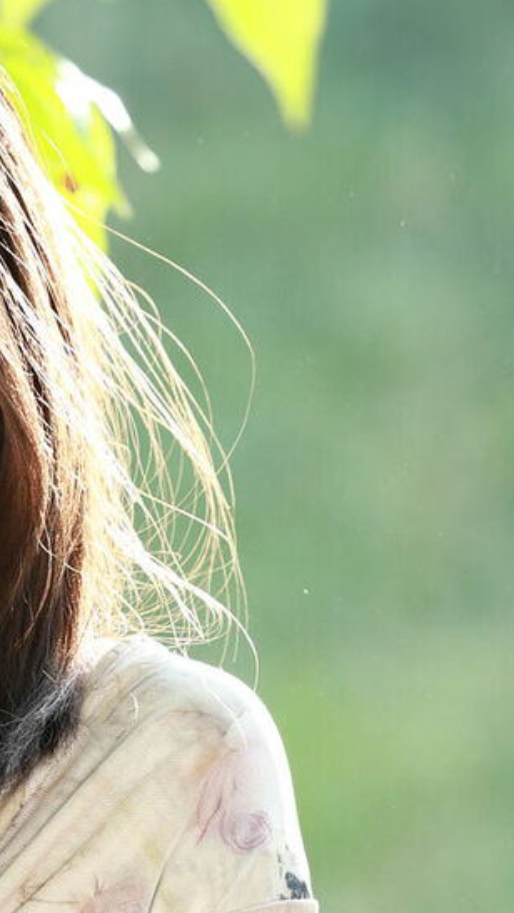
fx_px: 10290
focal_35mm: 425
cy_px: 907
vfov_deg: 5.1
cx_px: -210
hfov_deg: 2.9
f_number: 2.8
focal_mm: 142
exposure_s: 1/200
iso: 200
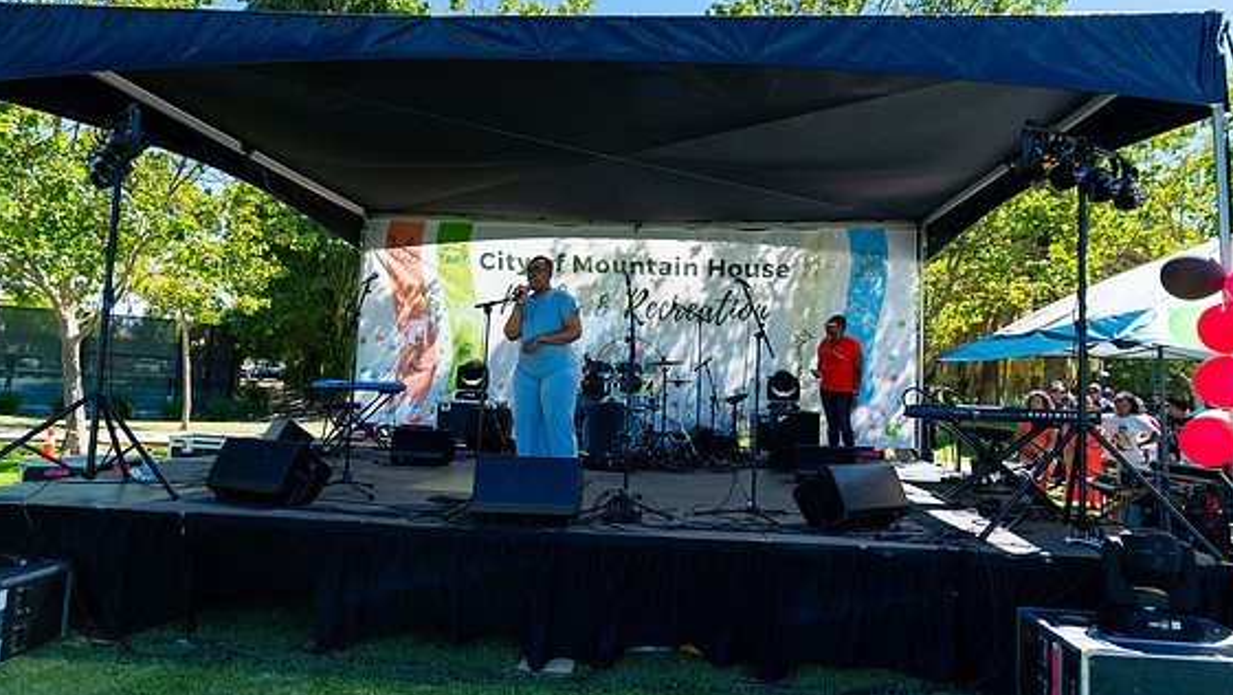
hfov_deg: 71.9
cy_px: 311
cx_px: 629
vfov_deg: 44.4
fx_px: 850
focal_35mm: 26
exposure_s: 1/4000
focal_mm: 24
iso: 160
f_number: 2.8
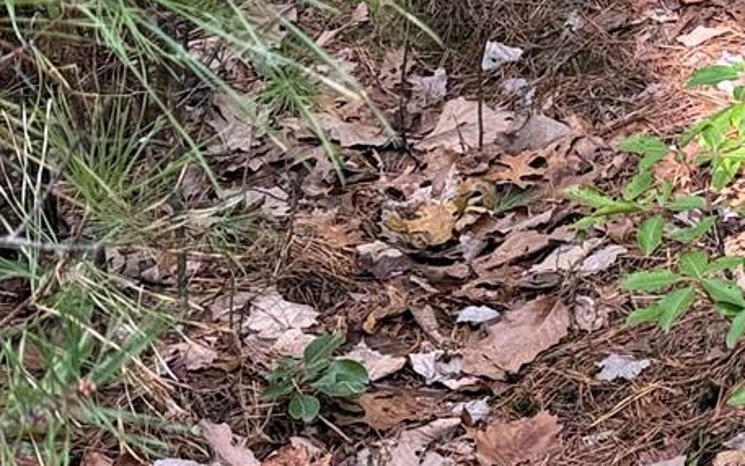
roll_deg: -1.7
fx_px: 2315
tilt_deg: -15.1
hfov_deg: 14.6
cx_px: 1560
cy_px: -284
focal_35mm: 114
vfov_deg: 11.0
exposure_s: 1/215
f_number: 1.78
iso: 64
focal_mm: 6.76
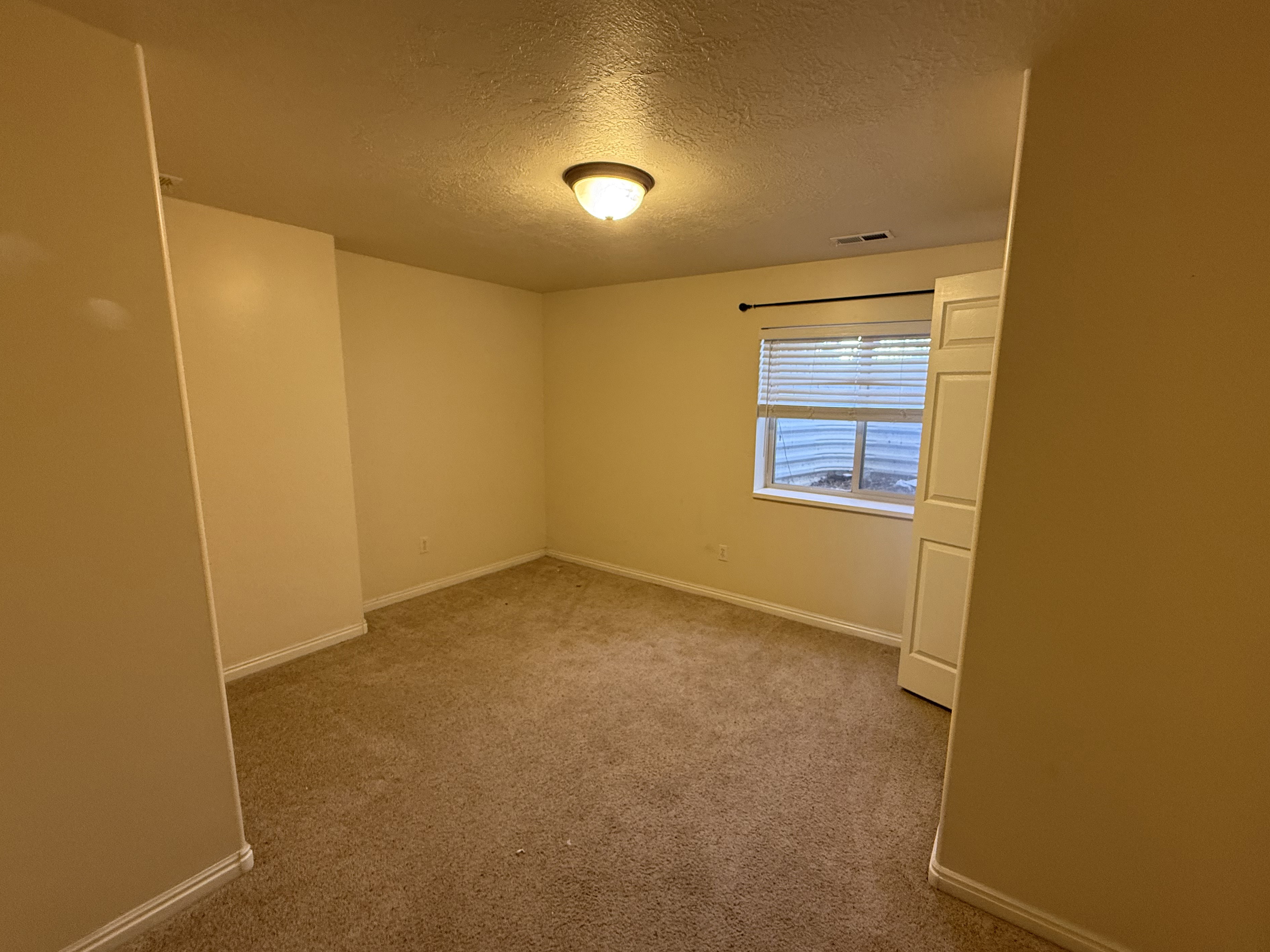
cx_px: 674
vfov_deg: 81.7
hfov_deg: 98.1
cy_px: 484
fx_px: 550
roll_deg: -0.7
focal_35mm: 15
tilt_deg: -8.6
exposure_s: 1/60
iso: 320
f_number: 2.2
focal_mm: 2.22
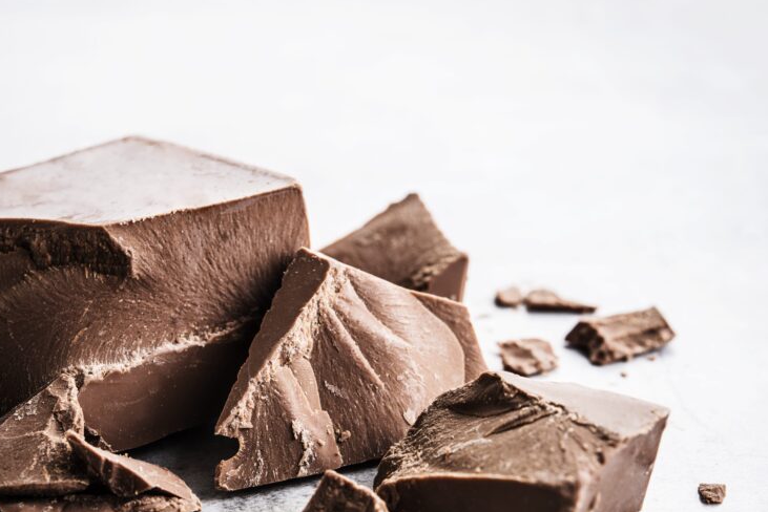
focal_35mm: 84
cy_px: 319
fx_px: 1793
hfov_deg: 24.1
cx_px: 286
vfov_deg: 16.3
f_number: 9
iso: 80
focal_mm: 60
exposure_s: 1/125
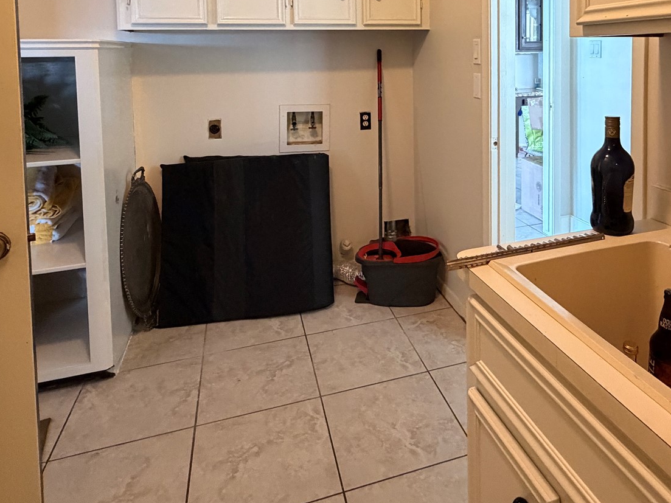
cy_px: 78
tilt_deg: -2.2
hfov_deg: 66.4
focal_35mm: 26
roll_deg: +0.6
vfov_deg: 49.0
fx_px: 504
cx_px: 414
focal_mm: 2.22
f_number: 2.2
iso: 500
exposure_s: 1/60
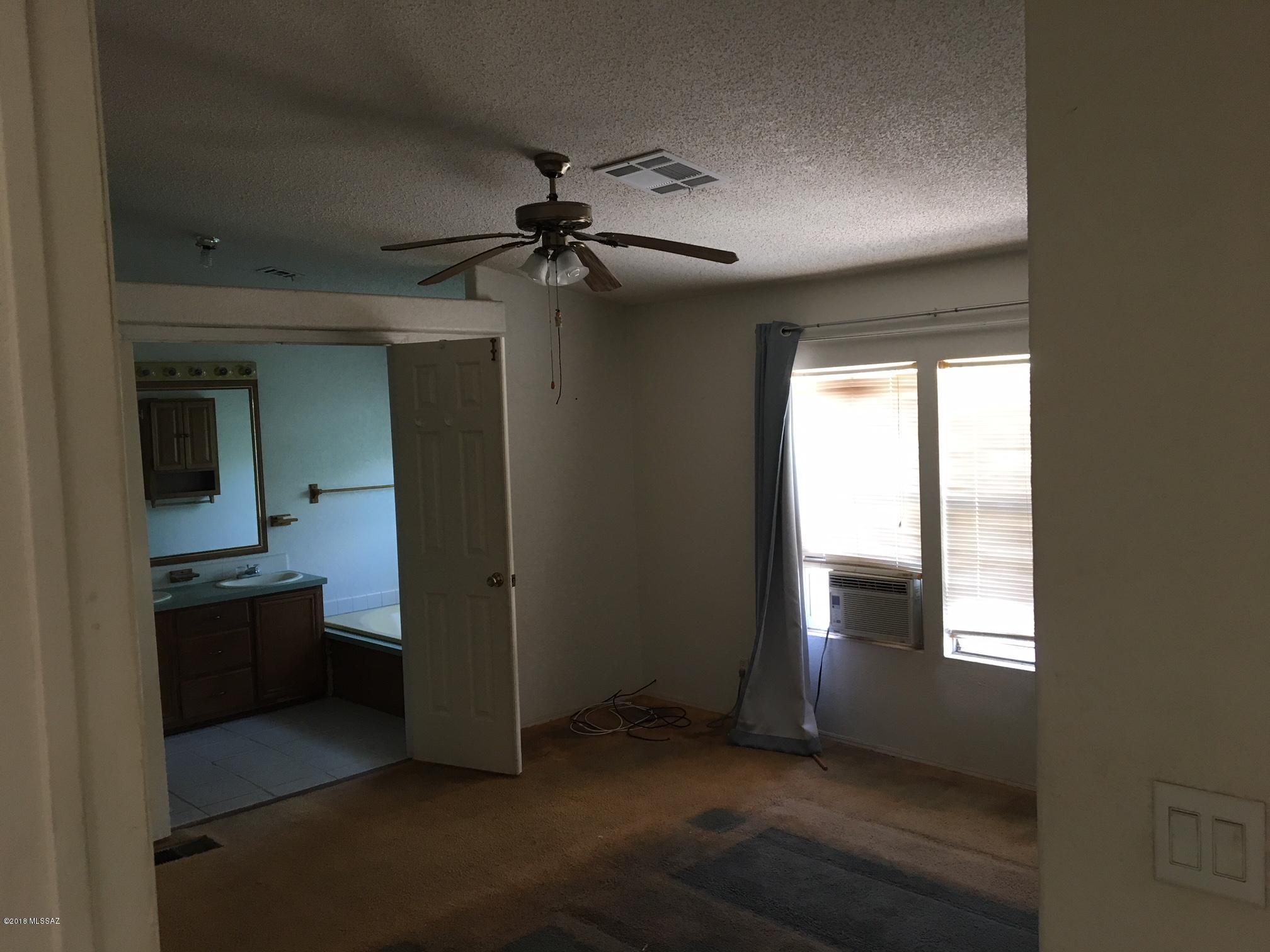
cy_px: 476
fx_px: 1064
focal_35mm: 29
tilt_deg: -3.3
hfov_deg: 61.7
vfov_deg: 48.2
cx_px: 635
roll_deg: +0.8
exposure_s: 1/30
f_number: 2.2
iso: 80
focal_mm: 4.15
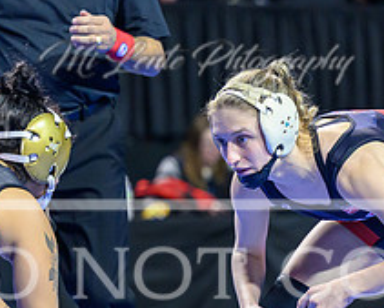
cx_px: 296
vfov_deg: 3.8
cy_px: 291
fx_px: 4594
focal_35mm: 404
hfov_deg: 4.8
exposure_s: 1/800
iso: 2500
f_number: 2.8
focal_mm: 110
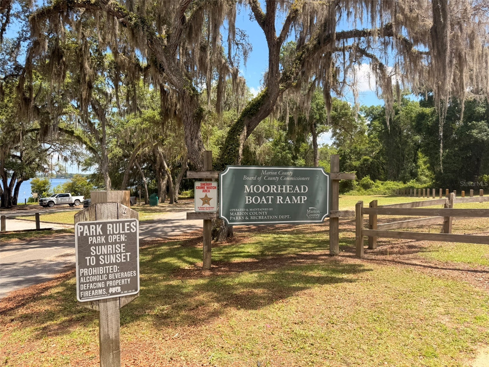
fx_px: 339
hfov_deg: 71.6
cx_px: 244
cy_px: 184
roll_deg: -0.6
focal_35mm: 24
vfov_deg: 56.8
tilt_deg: -0.9
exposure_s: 1/2110
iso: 80
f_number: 1.78
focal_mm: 6.76
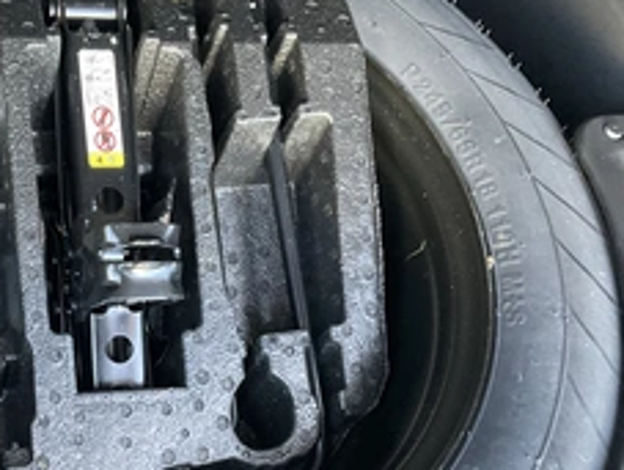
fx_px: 921
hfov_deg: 36.0
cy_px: 377
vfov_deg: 28.0
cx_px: 113
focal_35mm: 51
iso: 160
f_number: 1.8
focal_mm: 3
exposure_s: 1/60
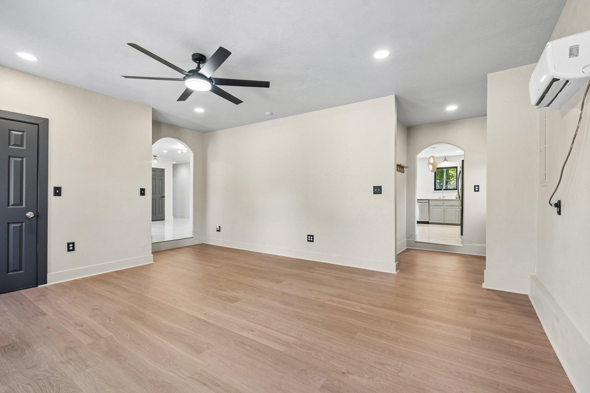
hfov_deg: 96.7
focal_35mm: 16
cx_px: 295
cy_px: 196
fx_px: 262
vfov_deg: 73.7
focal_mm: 16
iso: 200
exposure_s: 1/13
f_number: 8
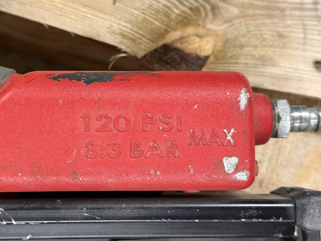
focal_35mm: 64
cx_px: 111
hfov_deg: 30.1
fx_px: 593
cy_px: 126
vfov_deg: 22.9
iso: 250
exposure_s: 1/50
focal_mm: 6.76
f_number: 1.78
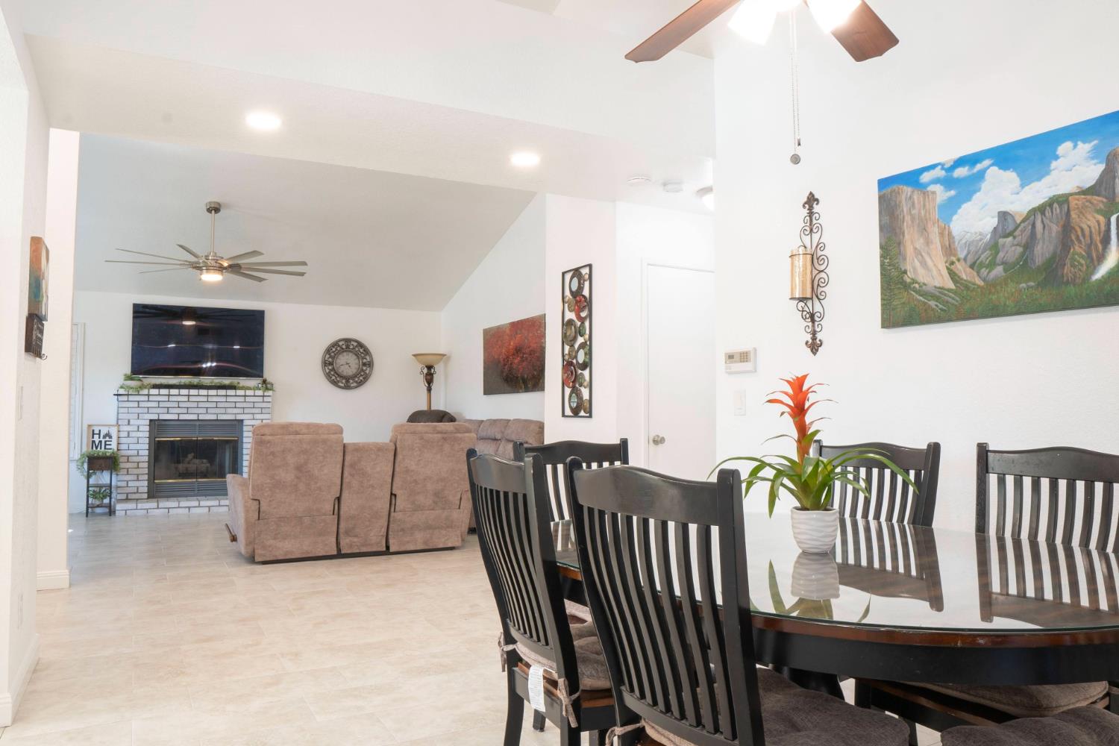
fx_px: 746
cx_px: 560
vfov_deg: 53.1
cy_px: 373
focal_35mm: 24
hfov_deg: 73.7
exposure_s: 1
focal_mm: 16
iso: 100
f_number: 14
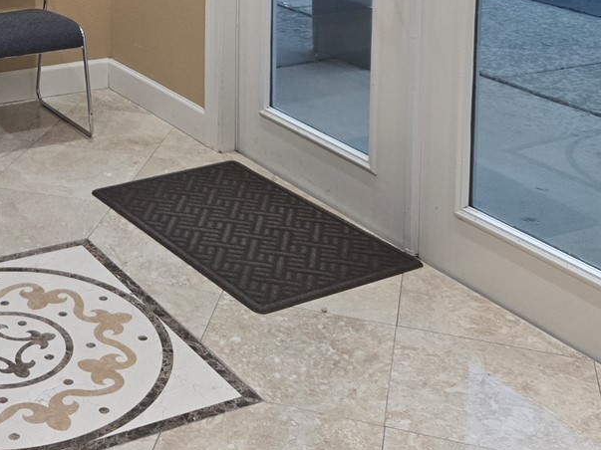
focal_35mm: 61
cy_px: -113
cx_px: 59
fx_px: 1059
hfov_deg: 30.3
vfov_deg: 21.9
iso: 320
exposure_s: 1/120
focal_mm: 5.4
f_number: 1.8
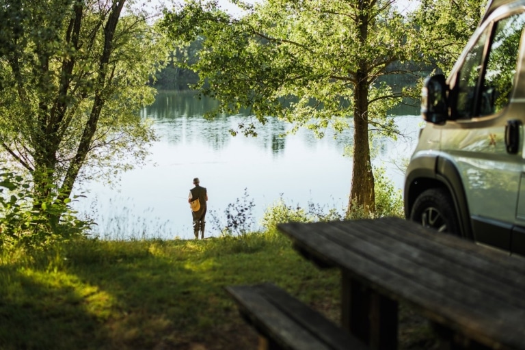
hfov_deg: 39.6
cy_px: 175
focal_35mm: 50
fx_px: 729
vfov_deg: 27.0
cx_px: 262
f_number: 1.4
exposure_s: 1/800
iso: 100
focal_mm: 50
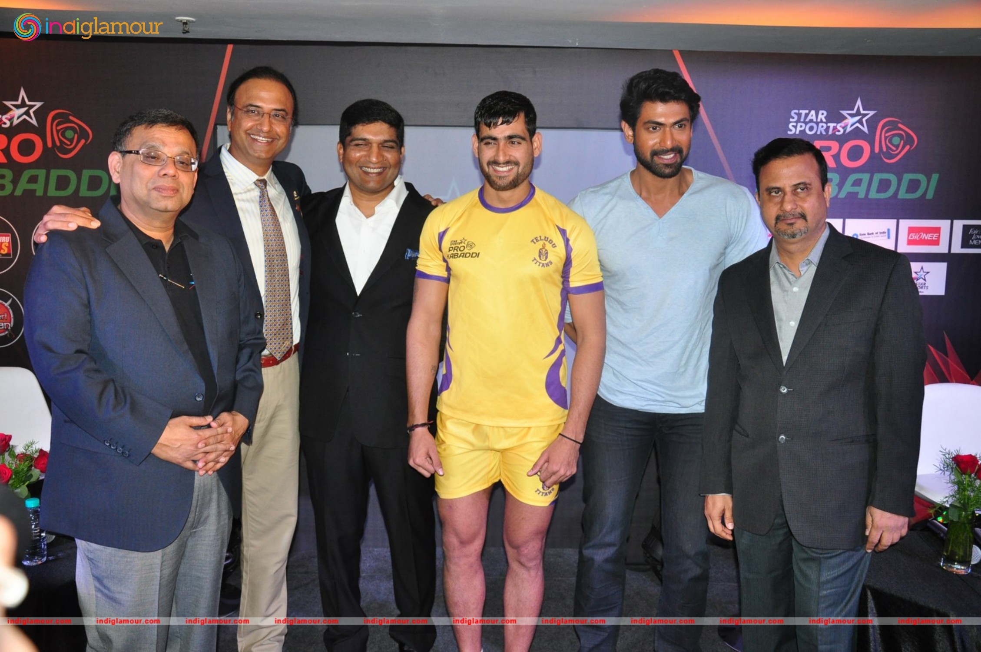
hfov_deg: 57.3
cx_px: 490
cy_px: 326
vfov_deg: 39.9
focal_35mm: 33
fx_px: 898
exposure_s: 1/125
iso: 800
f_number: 3.8
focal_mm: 22
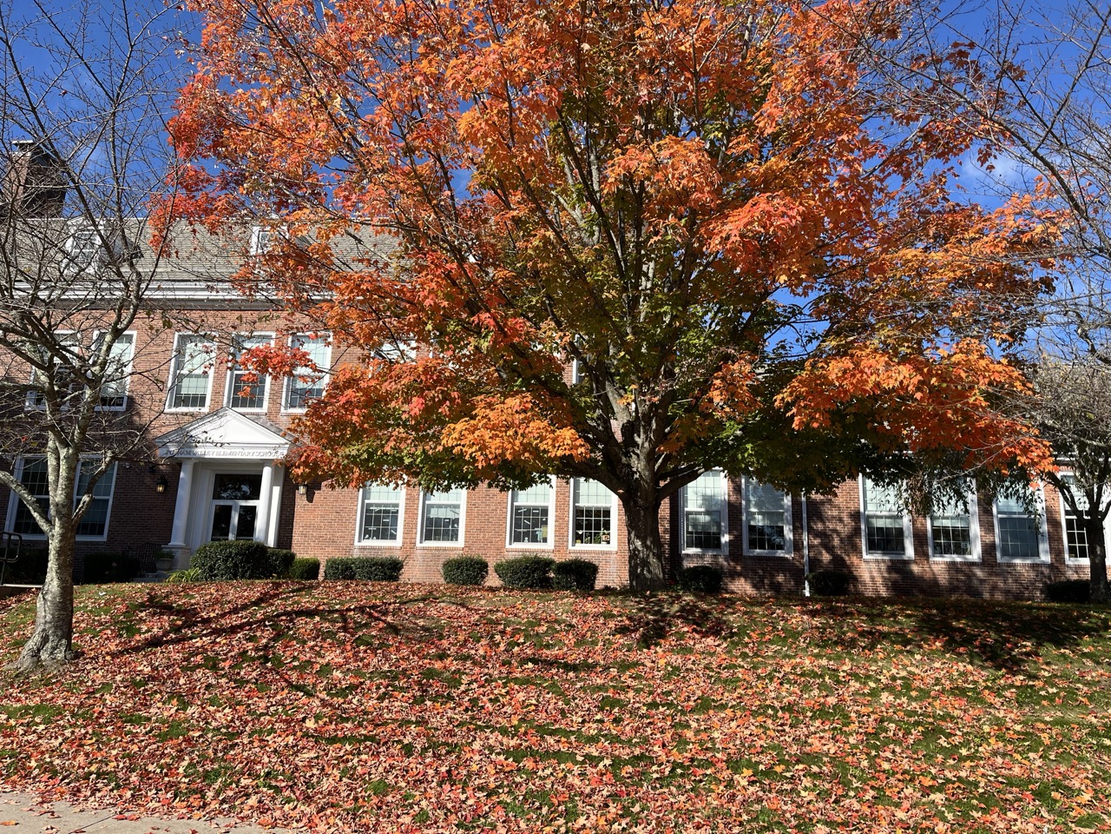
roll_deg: -1.3
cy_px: 417
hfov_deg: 67.3
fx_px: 834
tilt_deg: +12.9
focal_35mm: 26
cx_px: 556
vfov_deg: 53.1
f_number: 1.6
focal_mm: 5.1
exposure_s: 1/2179
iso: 50
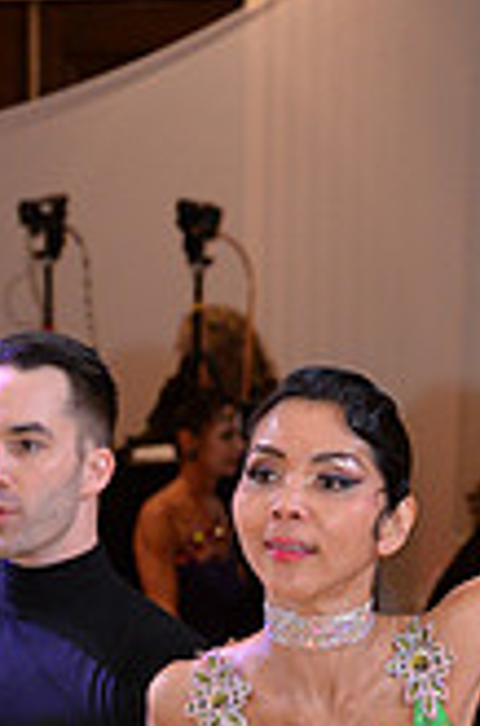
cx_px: 236
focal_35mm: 324
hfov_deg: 4.2
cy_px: 1087
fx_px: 6521
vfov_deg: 6.3
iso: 1600
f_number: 6.3
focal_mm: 92
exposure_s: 1/250
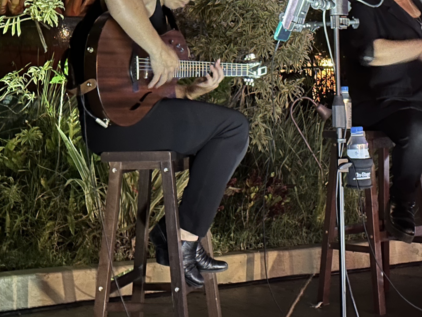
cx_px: 273
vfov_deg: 14.8
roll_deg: +0.1
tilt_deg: +2.2
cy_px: 44
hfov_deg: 19.8
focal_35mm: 99
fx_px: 1207
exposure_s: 1/9
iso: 640
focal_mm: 6.86
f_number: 1.78
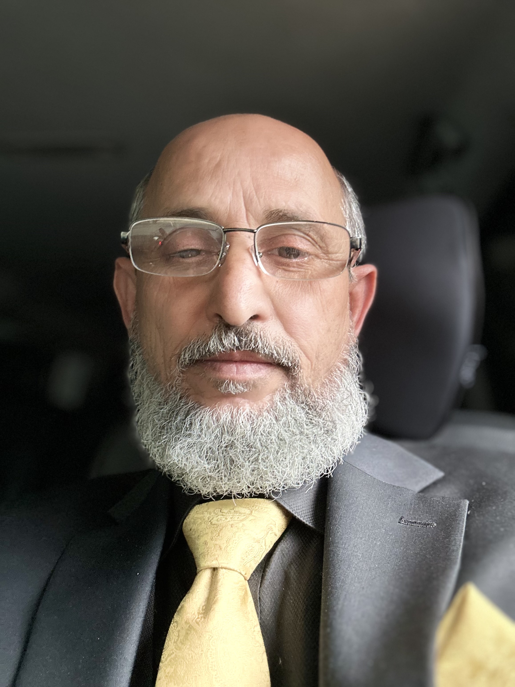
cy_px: 344
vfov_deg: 60.0
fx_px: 595
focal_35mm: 30
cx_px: 258
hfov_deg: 46.8
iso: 125
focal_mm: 2.69
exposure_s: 1/40
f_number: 1.9
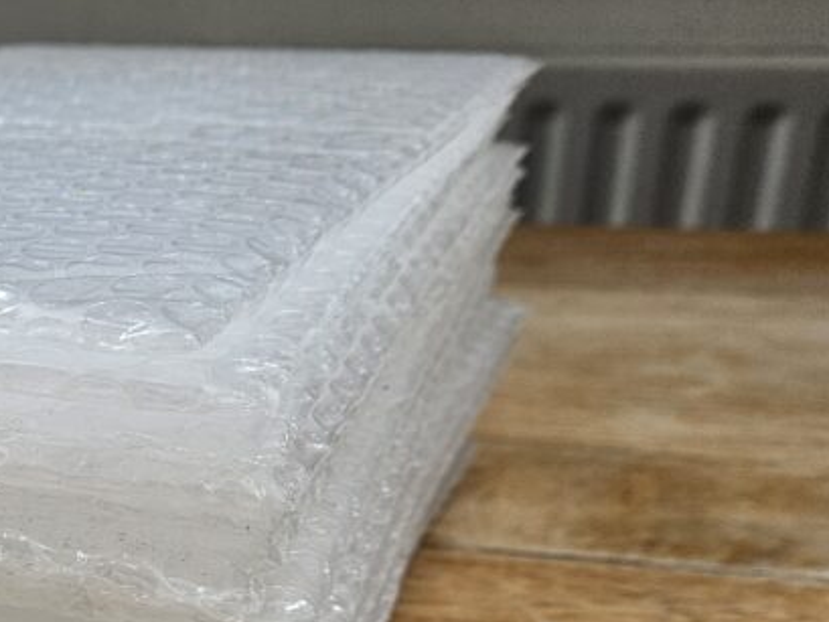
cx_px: 22
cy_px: 569
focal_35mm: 45
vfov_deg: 30.6
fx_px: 1078
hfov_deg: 38.0
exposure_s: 1/180
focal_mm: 5.4
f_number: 1.8
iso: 64
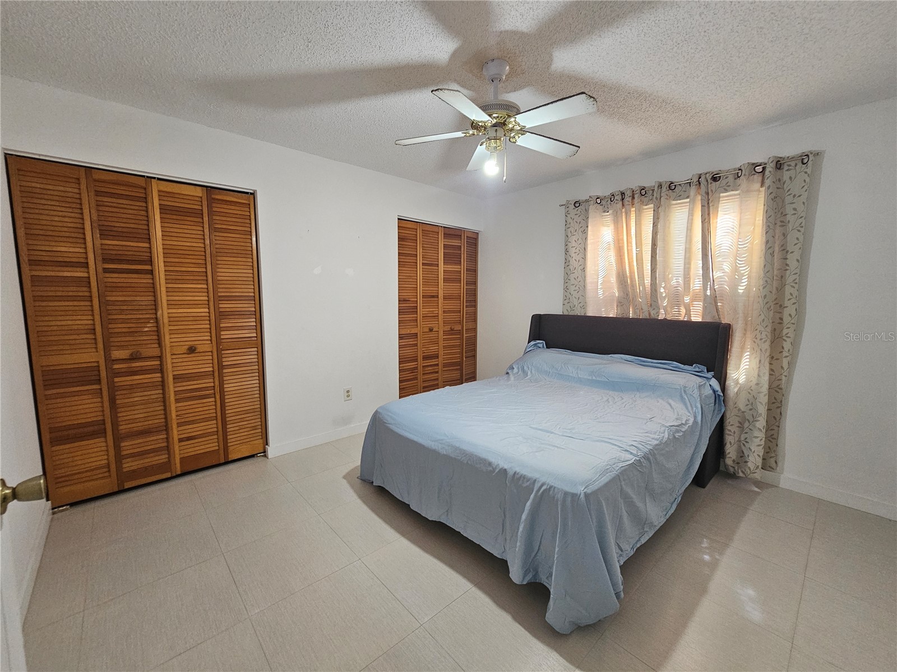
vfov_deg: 89.9
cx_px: 448
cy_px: 336
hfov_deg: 106.2
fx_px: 337
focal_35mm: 13
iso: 320
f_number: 2.2
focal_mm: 2.2
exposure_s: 1/60
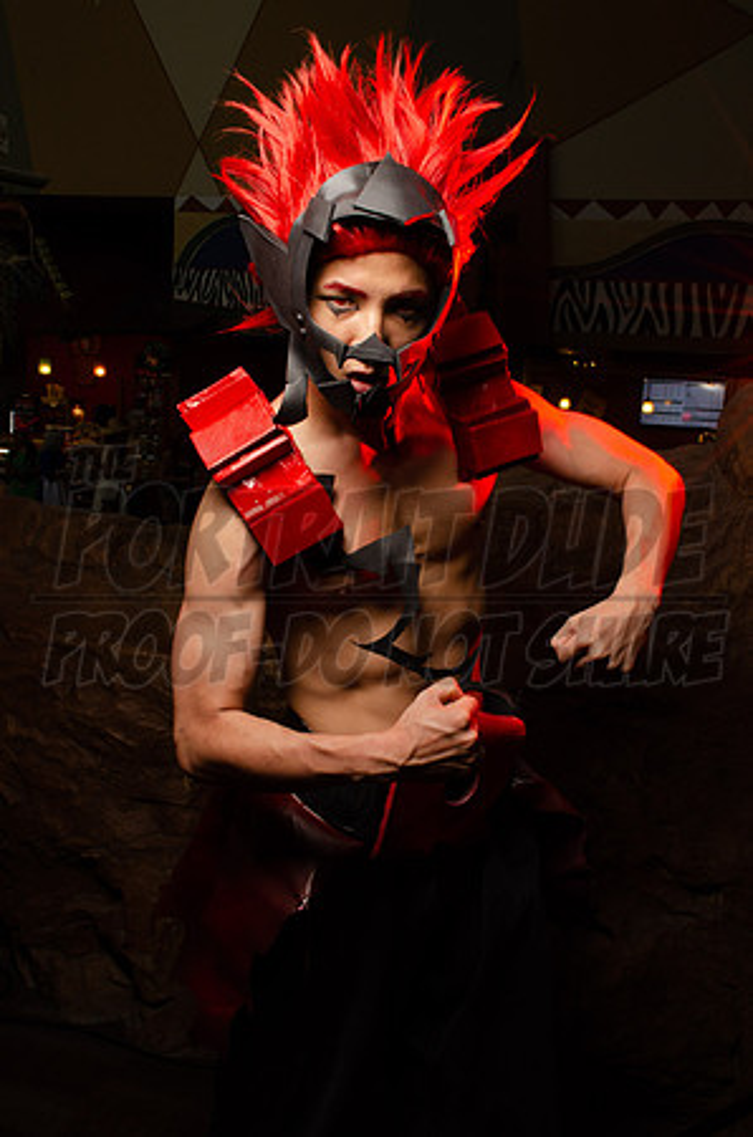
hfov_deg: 34.1
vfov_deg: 49.6
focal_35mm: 39
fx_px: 1229
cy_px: 568
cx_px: 376
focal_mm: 26
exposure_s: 1/15
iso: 200
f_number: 22
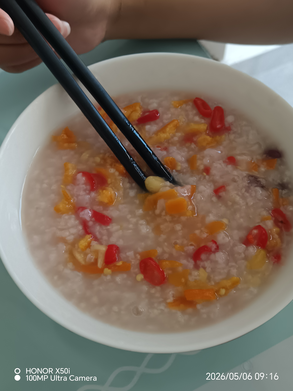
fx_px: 418
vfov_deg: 50.1
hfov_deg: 38.7
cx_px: 146
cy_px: 196
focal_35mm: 37
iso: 1088
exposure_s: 1/100
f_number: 1.9
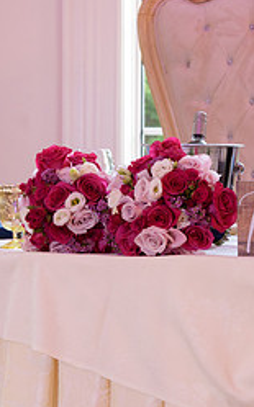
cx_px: 420
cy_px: 207
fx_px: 1533
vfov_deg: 15.2
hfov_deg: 9.1
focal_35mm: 138
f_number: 5.6
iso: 1600
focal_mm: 58
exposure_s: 1/40
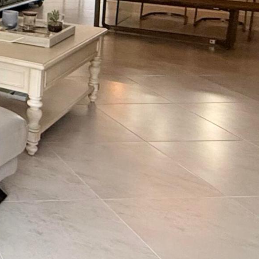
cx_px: -155
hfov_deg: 22.0
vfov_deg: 26.4
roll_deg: +0.0
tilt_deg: -7.3
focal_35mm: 61
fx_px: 516
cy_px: -12
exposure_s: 1/120
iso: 250
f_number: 2.2
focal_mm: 2.22
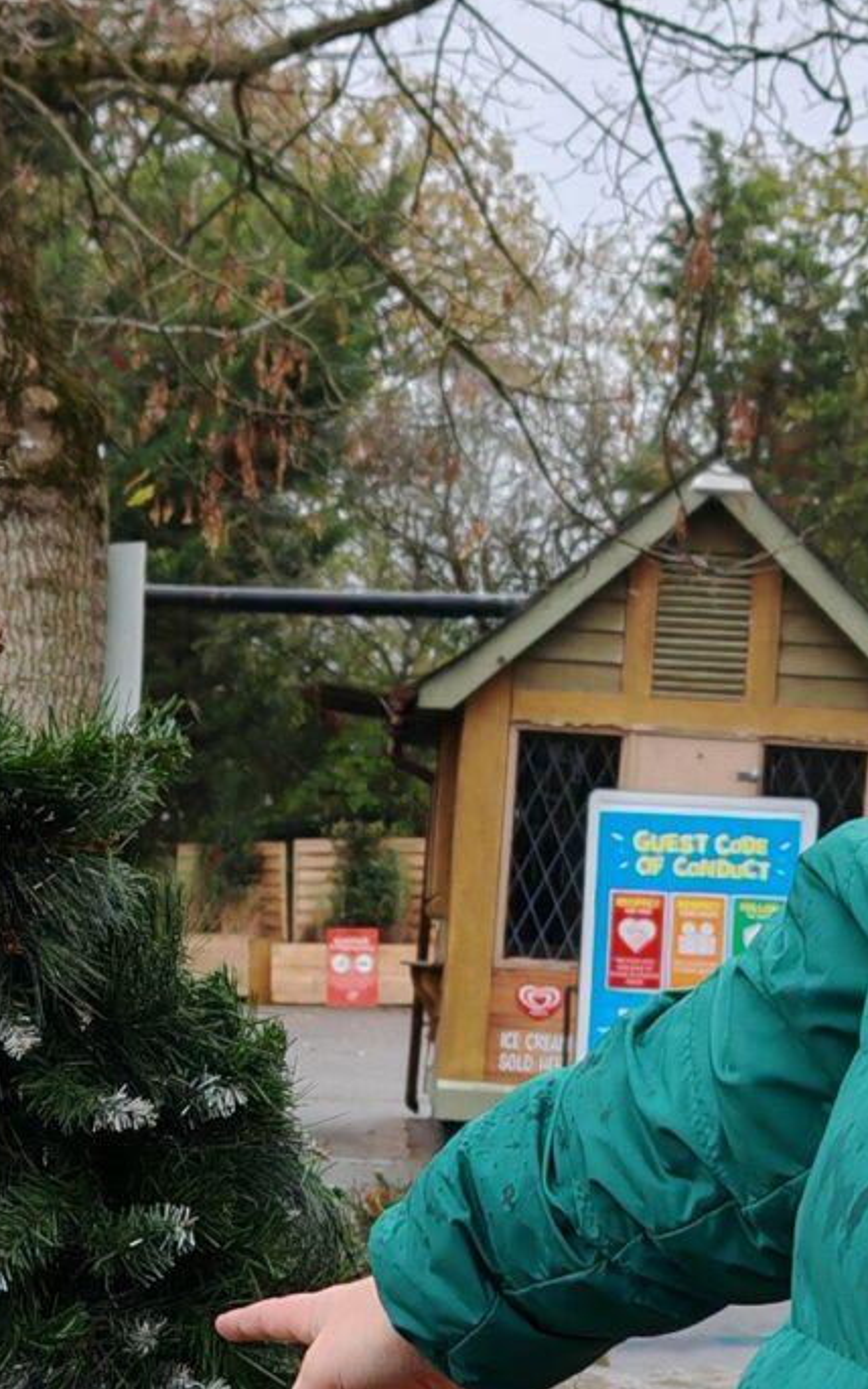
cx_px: 172
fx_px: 4051
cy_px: 1032
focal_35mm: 107
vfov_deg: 19.3
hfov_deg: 12.2
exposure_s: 1/230
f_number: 1.9
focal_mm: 6.67
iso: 50
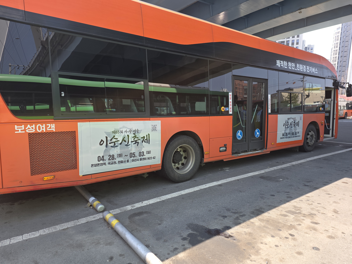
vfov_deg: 58.9
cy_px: 132
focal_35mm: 23
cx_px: 176
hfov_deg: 73.9
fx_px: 234
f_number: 1.7
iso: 12
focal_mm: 6.3
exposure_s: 1/169
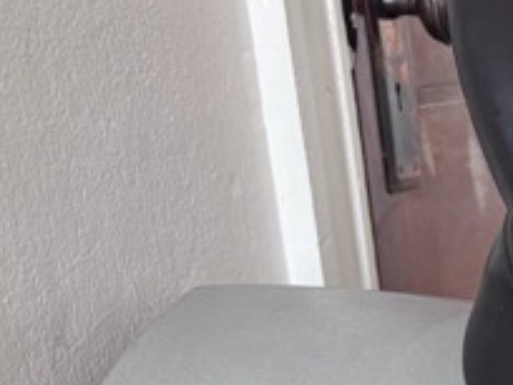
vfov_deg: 13.1
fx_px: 1571
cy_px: 610
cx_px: 1039
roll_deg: +0.4
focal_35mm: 106
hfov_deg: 15.0
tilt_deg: -19.5
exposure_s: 1/121
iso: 100
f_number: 1.78
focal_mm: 6.76
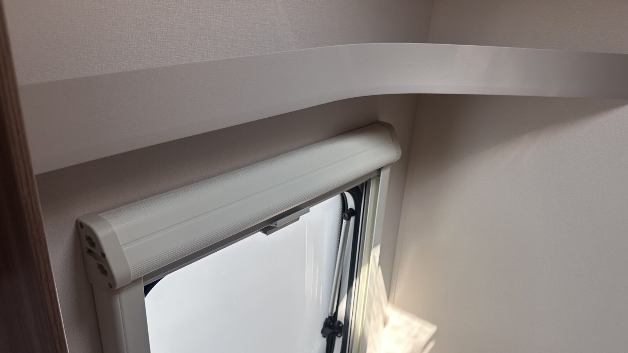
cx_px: 353
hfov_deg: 62.4
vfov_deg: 37.5
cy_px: 227
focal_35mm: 31
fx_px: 516
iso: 80
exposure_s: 1/373
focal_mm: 6.86
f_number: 1.78
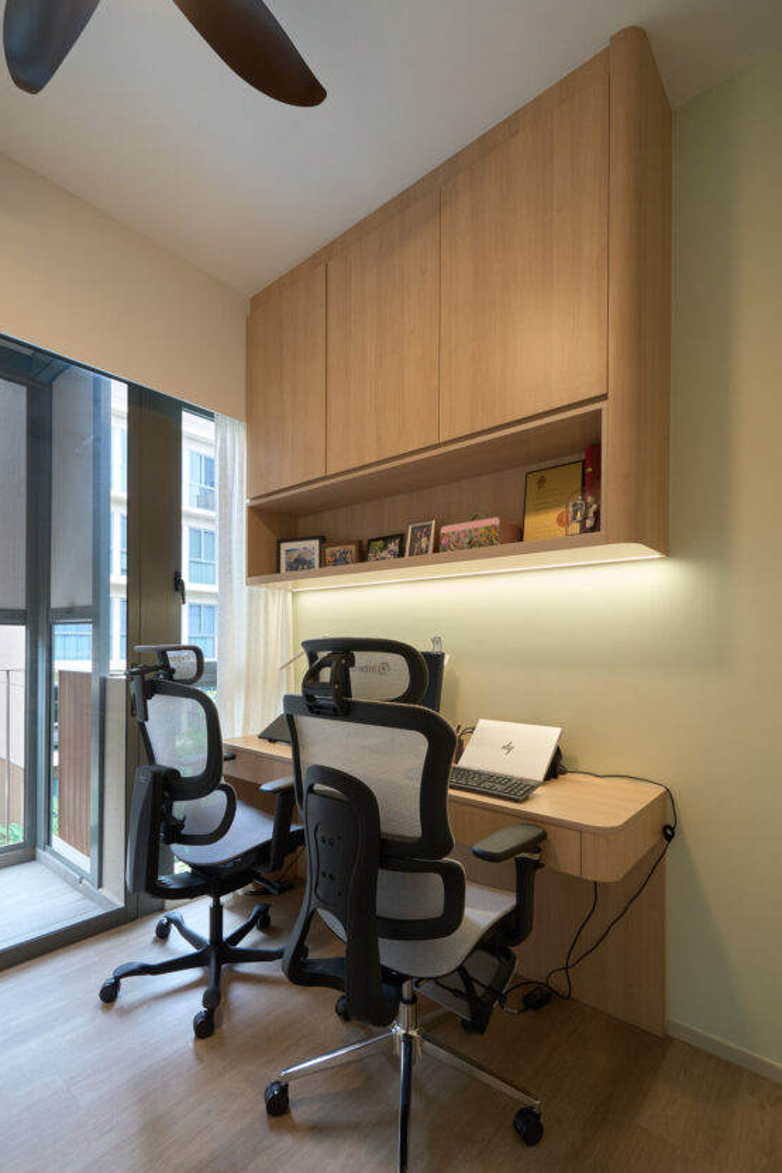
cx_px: 363
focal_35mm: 16
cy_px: 639
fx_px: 521
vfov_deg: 96.5
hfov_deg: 73.7
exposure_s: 1/5
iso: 125
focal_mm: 13
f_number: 7.1
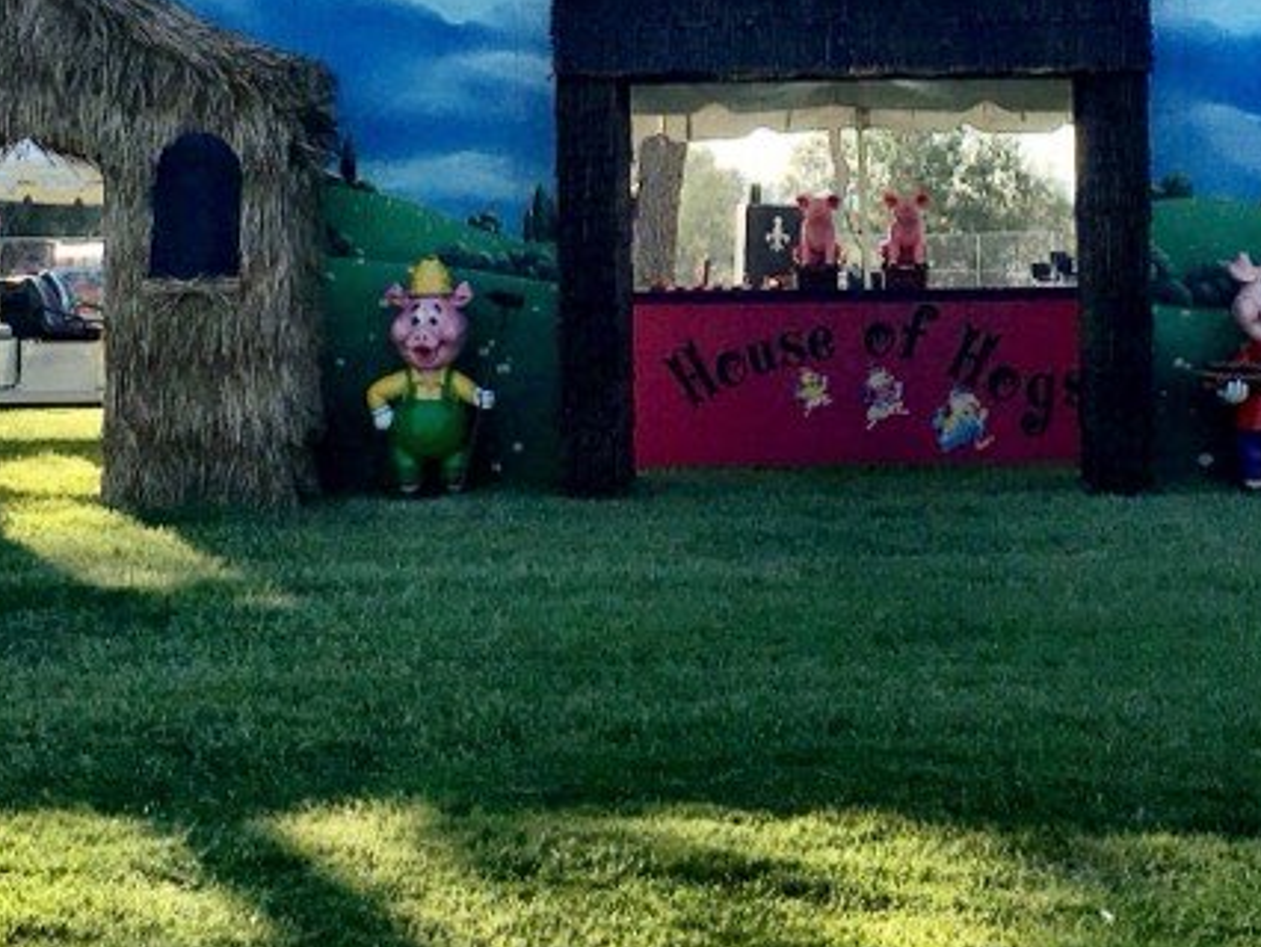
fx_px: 2479
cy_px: -92
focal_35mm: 68
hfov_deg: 28.3
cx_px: 870
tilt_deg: +6.4
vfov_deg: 20.6
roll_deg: +0.1
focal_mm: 4.15
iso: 25
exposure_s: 1/1508
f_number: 2.2
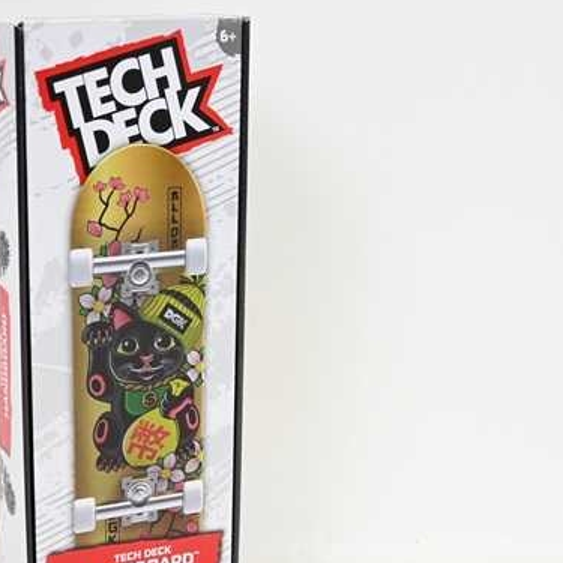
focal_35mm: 68
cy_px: 331
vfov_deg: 25.4
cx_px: 103
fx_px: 1250
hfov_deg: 24.9
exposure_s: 1/200
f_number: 4.2
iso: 400
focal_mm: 25
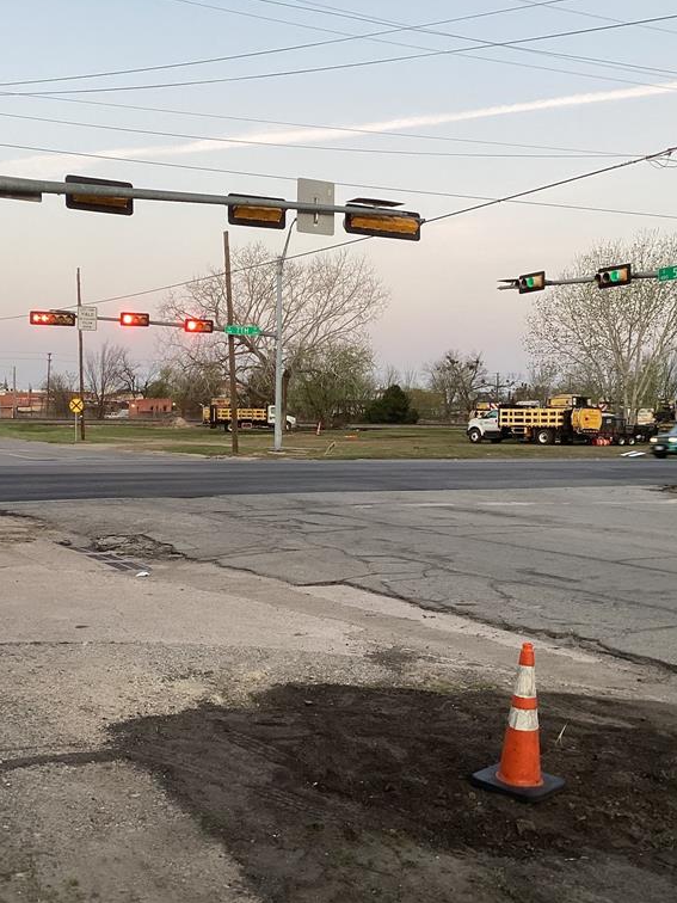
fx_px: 1095
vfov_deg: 44.8
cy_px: 447
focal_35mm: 42
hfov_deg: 34.1
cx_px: 229
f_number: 2.4
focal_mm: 3.3
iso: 64
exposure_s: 1/60
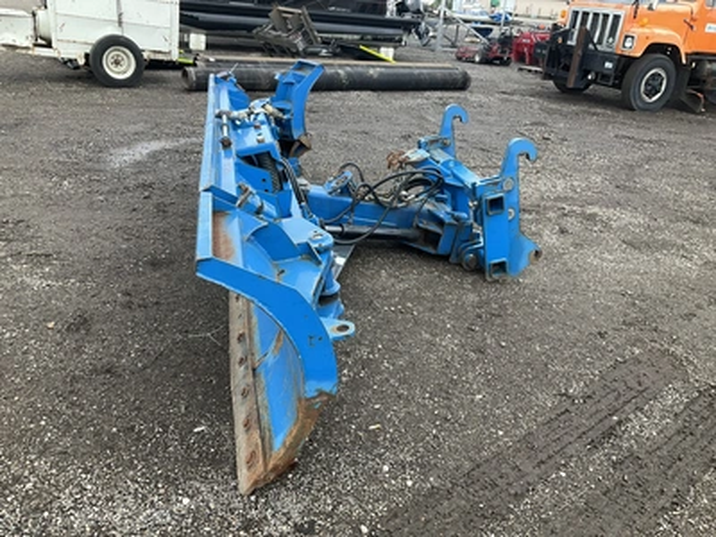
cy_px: 268
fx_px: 600
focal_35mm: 29
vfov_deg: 48.2
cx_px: 358
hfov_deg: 61.7
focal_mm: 3
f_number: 1.8
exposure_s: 1/122
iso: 20
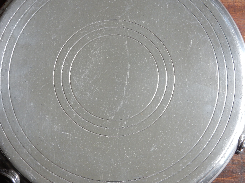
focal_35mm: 71
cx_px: 122
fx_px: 503
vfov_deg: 20.7
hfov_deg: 27.4
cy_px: 92
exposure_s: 1/30
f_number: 4.8
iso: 320
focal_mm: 12.6
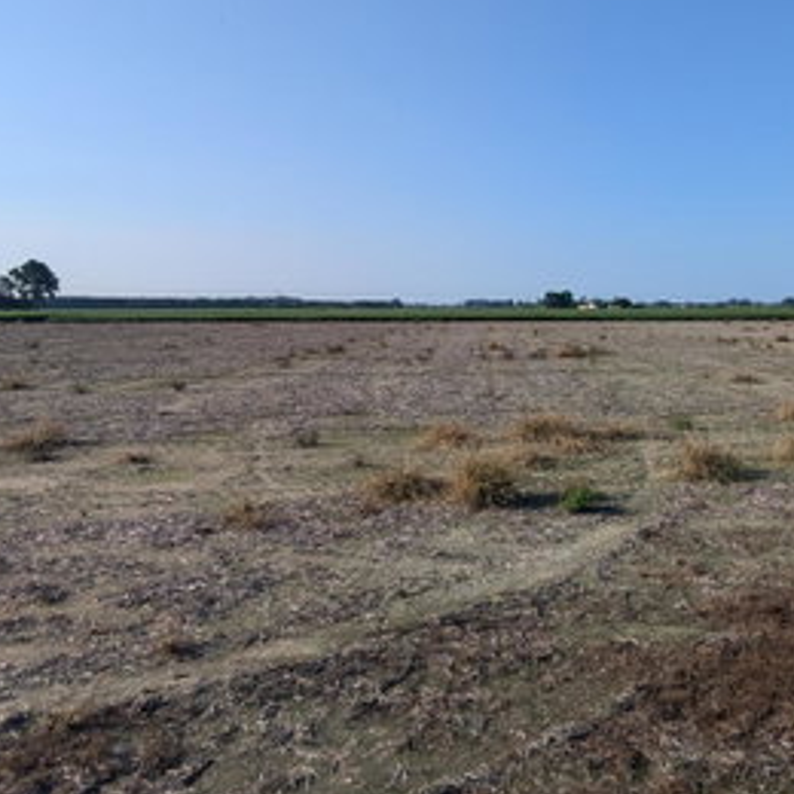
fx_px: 675
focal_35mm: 26
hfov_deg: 58.2
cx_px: 582
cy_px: 318
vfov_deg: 60.4
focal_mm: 2.02
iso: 59
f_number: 1.7
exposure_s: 1/4505
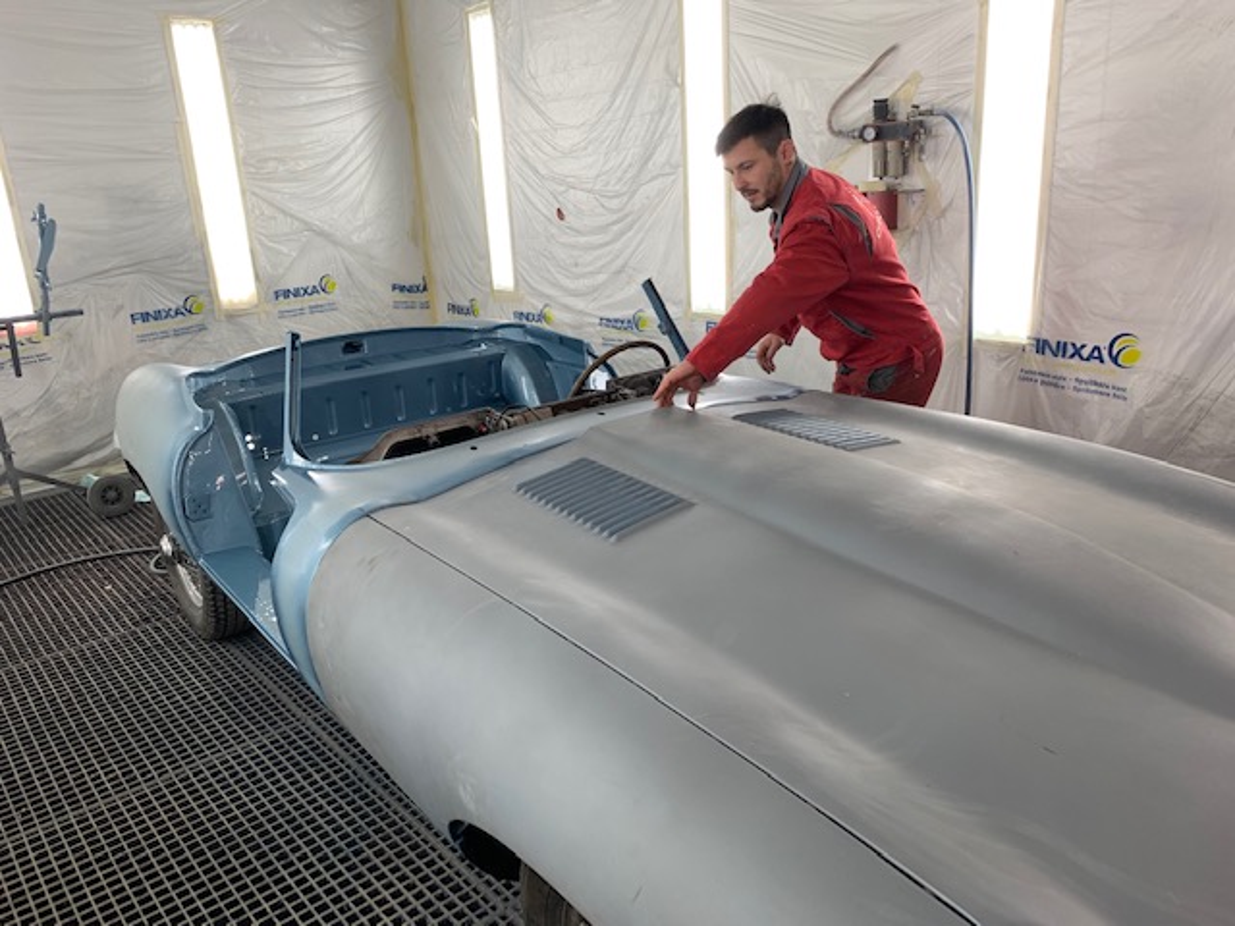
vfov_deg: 53.1
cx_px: 618
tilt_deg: -16.2
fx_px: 928
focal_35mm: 26
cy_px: 463
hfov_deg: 67.3
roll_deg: +4.2
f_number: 1.8
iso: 40
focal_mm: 4.25
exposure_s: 1/100
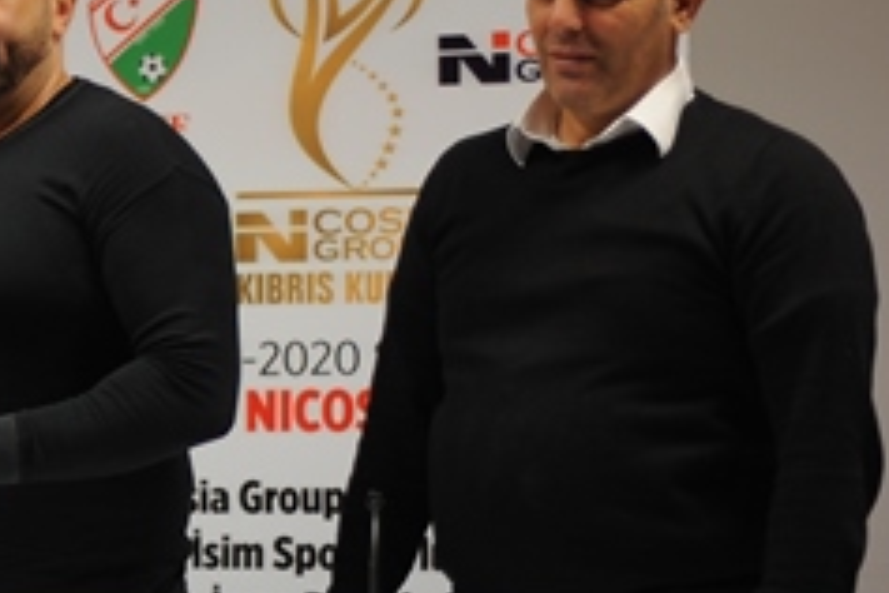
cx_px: -285
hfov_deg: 14.5
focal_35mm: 135
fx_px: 3333
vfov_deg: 10.2
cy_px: 353
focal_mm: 50
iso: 800
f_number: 1.8
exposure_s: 1/320
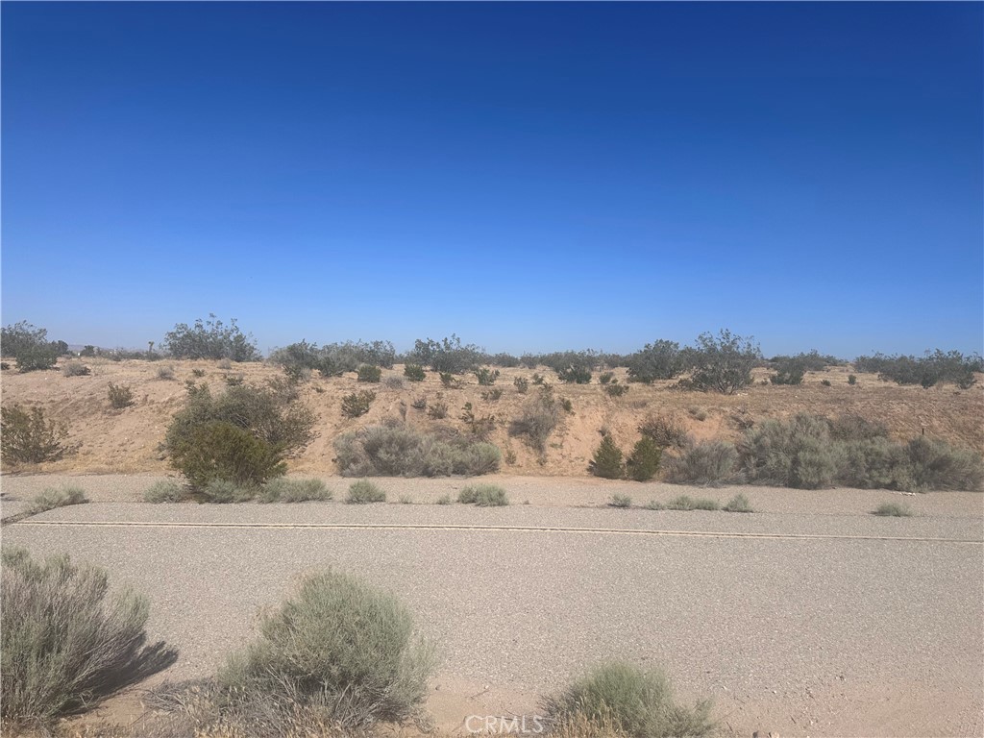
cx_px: 492
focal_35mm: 24
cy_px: 369
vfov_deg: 56.8
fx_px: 682
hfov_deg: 71.6
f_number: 1.78
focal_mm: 6.86
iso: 80
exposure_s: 1/8929
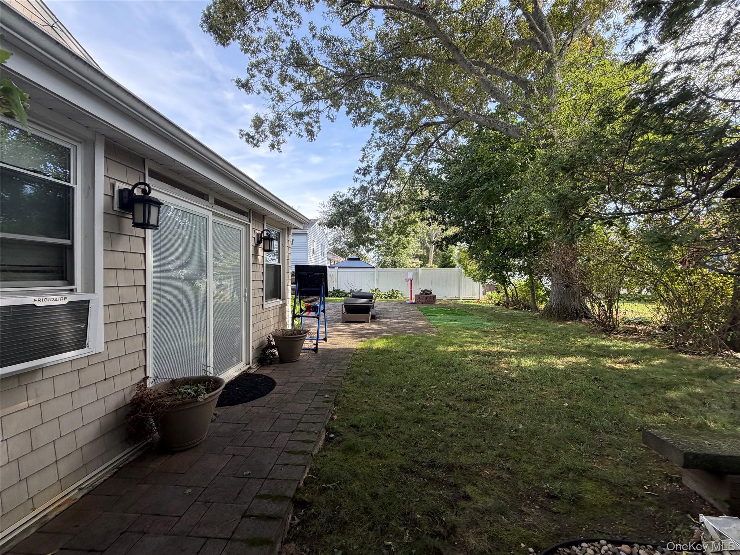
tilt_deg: +2.1
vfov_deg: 85.7
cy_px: 278
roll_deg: +1.3
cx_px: 370
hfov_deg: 102.1
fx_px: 299
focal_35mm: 14
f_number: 2.2
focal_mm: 2.22
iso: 50
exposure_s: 1/214
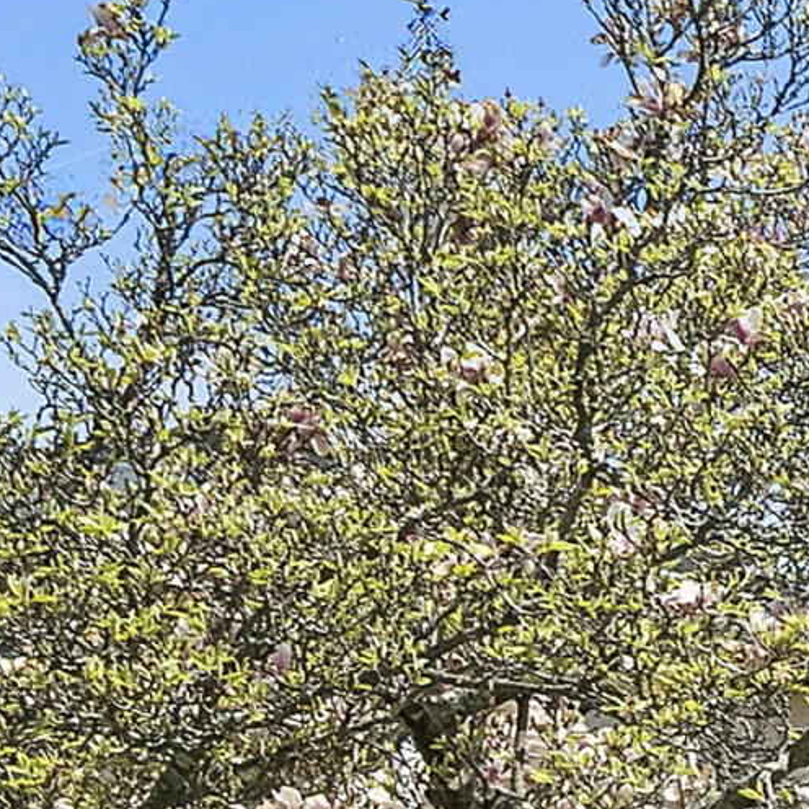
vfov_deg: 11.6
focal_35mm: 149
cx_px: 2062
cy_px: 869
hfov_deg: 10.0
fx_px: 3940
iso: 800
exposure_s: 1/500
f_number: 16
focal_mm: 29
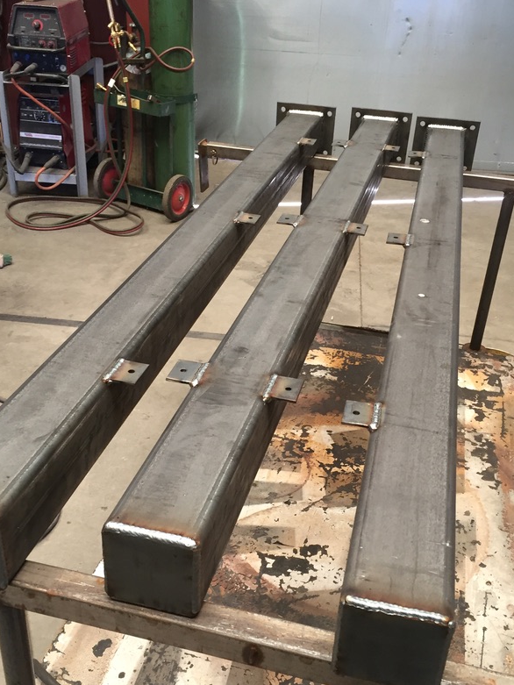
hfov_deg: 37.7
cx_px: 249
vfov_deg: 48.9
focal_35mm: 38
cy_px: 377
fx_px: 752
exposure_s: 1/30
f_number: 2.2
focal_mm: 4.15
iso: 80
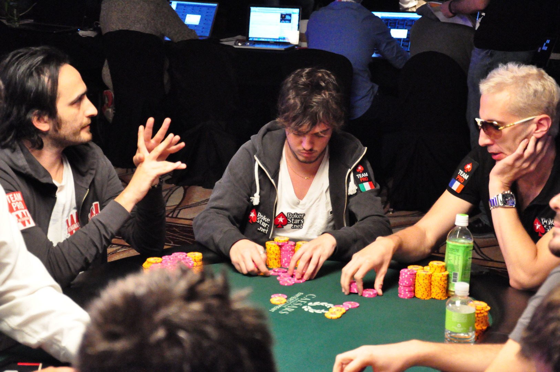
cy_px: 186
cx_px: 280
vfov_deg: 17.4
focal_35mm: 78
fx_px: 1212
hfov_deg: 26.0
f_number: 5
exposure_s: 1/60
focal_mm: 52
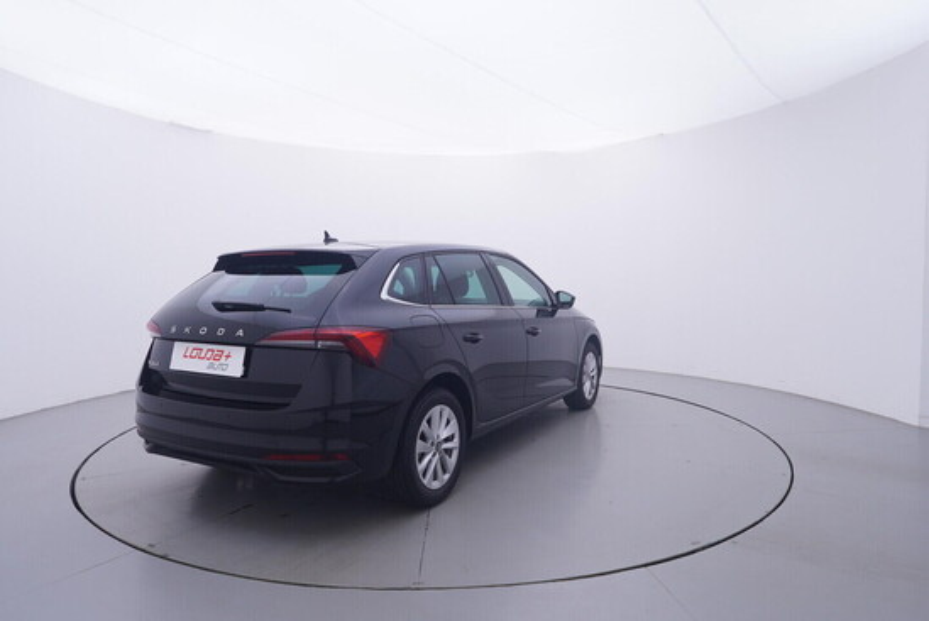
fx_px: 581
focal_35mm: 22
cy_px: 310
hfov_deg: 77.3
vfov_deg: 56.2
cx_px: 464
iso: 200
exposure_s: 1/80
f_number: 5
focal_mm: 15
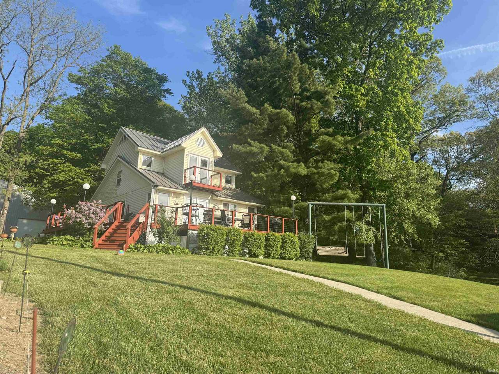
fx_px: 346
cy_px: 187
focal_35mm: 24
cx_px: 250
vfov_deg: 56.8
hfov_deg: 71.6
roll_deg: -1.9
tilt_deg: +13.1
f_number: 1.78
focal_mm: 6.76
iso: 80
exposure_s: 1/2174
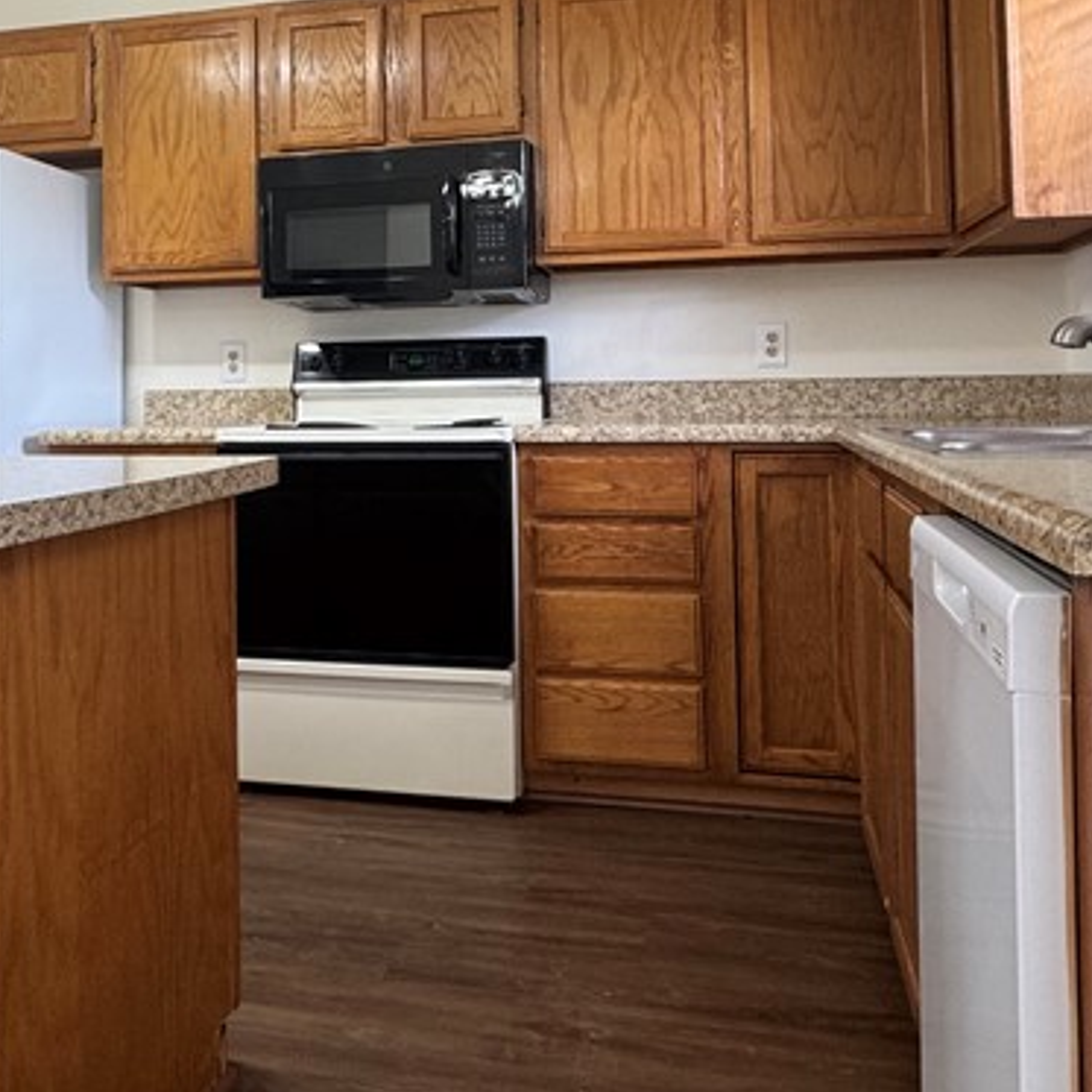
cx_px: 407
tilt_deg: +1.8
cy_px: 351
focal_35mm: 34
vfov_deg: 47.5
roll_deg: +0.3
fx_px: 1213
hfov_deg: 48.0
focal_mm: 2.22
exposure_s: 1/60
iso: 200
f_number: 2.2
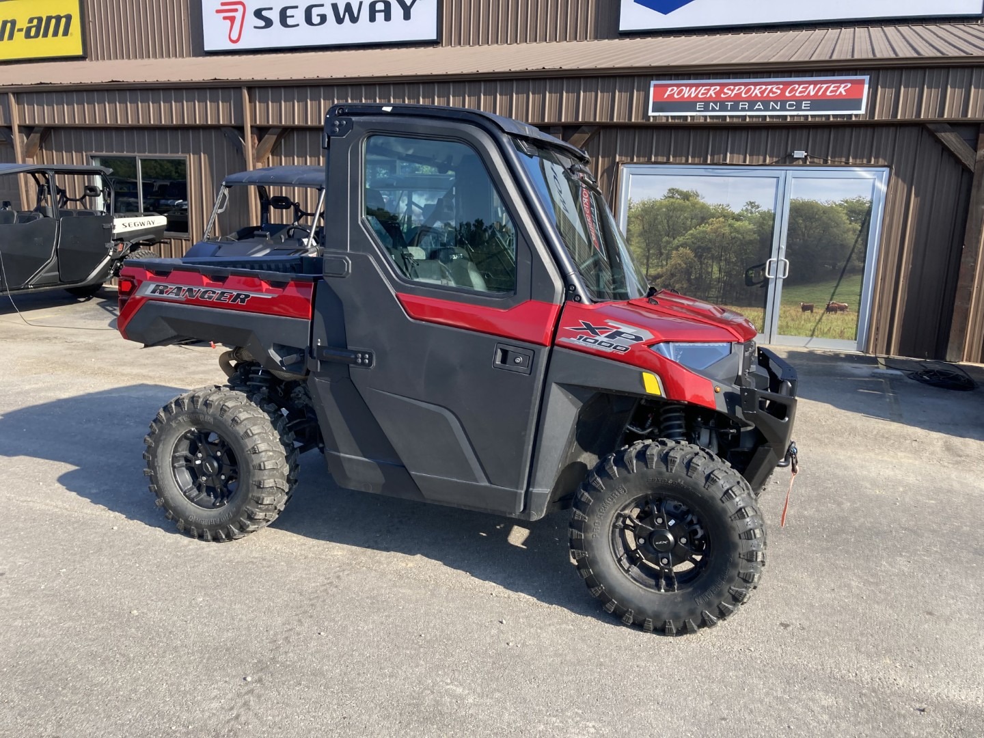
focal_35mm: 28
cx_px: 492
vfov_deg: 49.7
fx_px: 796
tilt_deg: -13.6
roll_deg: -2.0
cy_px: 369
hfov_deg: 63.4
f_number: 1.8
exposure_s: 1/714
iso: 20
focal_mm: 3.99
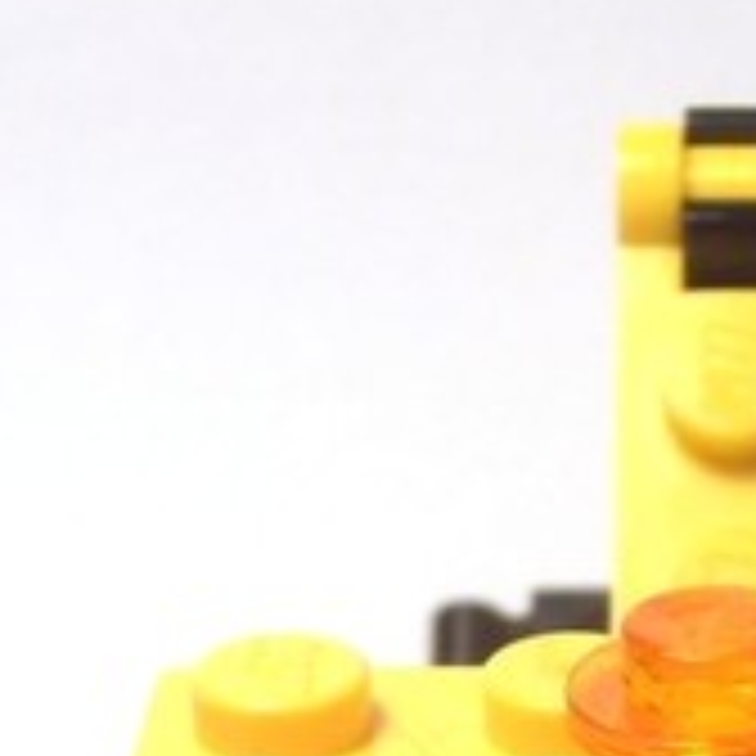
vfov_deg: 9.6
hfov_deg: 9.9
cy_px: 1240
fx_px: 4324
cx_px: 742
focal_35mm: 175
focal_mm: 6.61
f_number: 3.9
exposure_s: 1/80
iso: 80
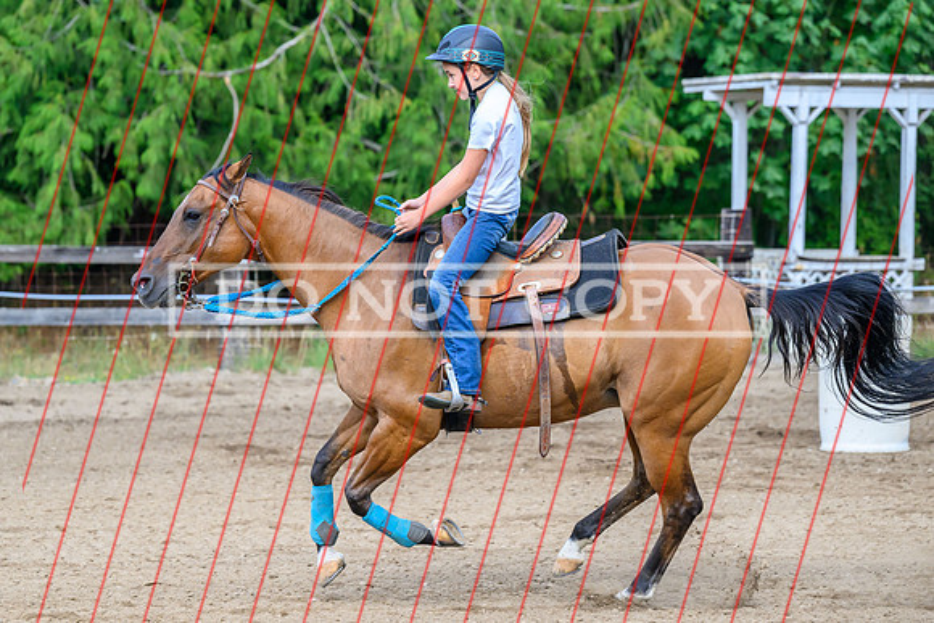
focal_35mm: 182
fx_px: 4724
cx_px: 410
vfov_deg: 7.5
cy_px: 320
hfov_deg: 11.3
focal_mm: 155
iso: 2500
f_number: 5.6
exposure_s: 1/1600
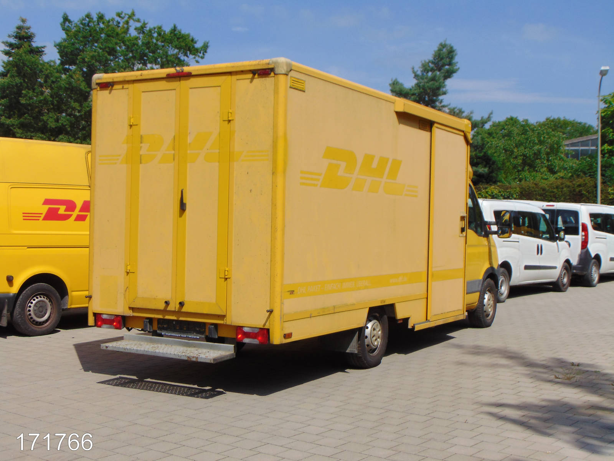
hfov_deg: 38.2
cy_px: 230
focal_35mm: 50
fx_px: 887
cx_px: 307
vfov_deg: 29.1
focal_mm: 9
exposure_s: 1/320
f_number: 9
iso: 80
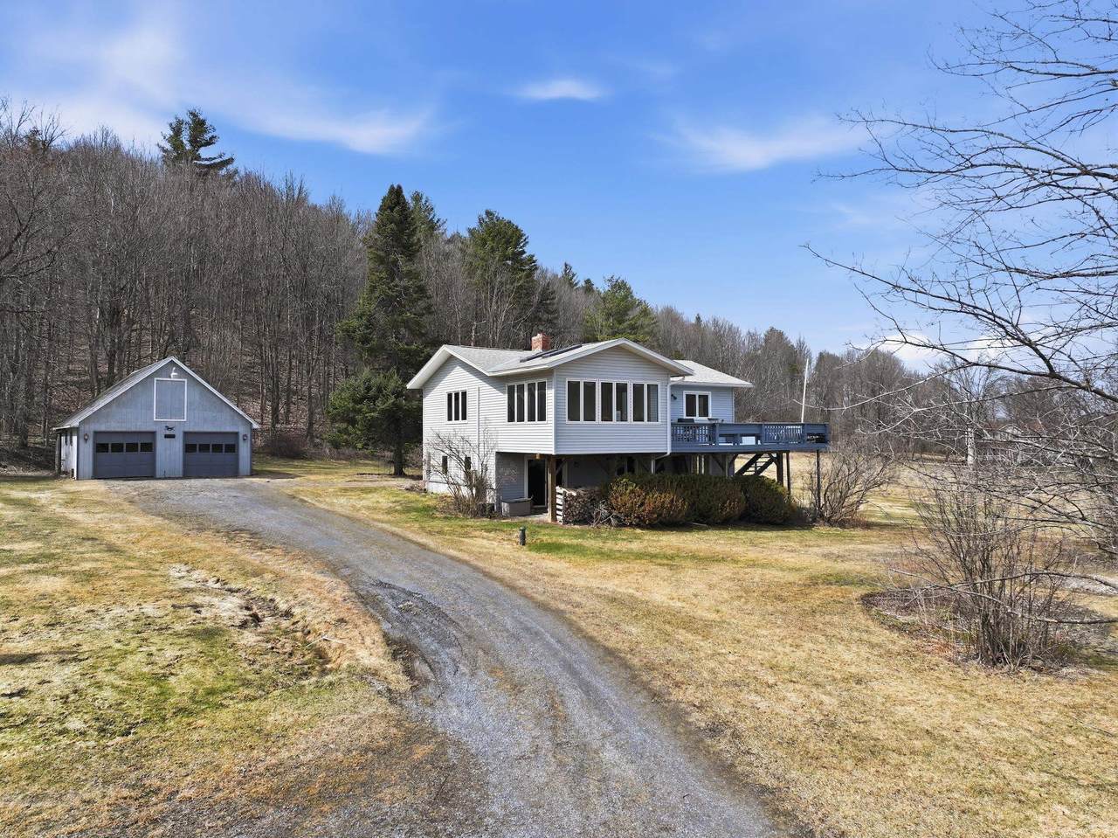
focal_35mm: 24
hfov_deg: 71.6
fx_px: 775
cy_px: 419
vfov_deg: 56.8
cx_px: 559
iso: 110
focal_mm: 12.3
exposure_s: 1/2500
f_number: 2.8
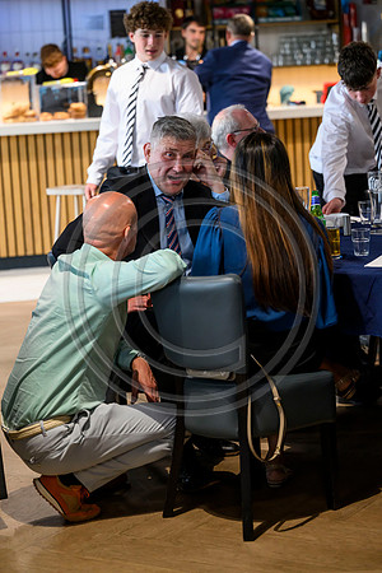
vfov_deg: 23.1
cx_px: 191
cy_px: 286
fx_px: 1401
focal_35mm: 88
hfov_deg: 15.5
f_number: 3.2
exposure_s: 1/250
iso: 4000
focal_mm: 88
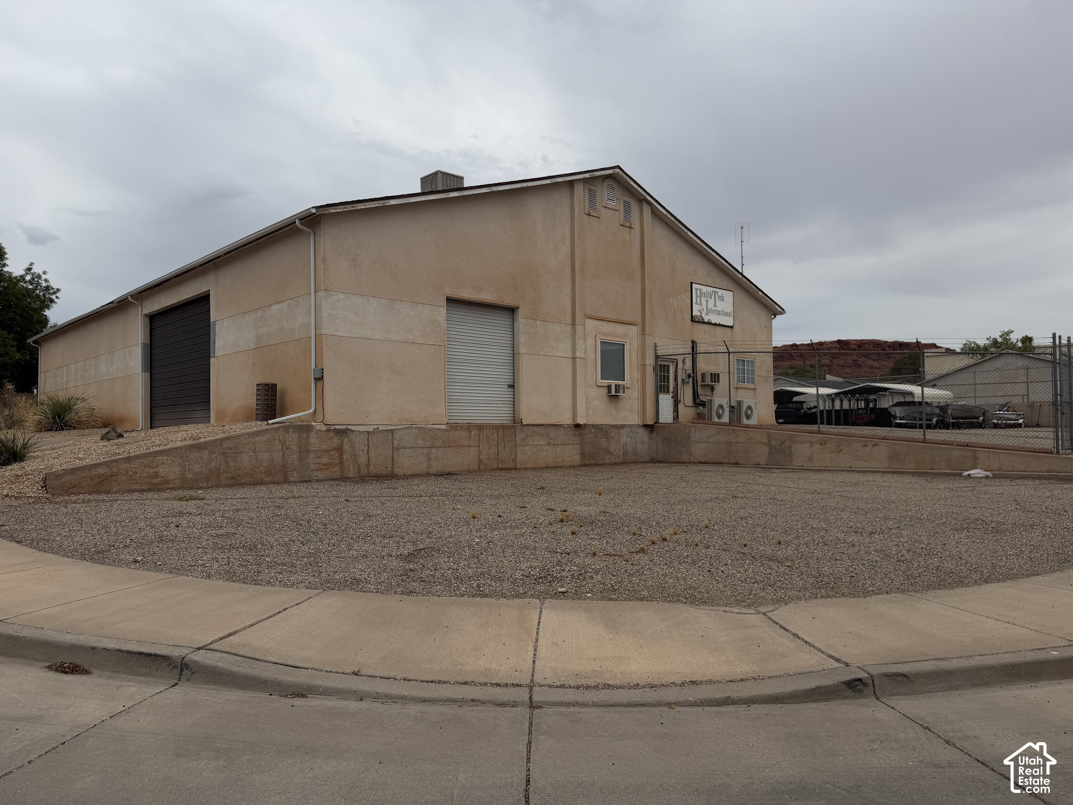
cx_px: 536
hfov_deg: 71.6
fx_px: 744
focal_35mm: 24
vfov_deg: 56.8
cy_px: 402
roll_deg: +1.2
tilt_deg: +2.3
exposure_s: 1/10309
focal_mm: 6.76
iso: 80
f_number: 1.78
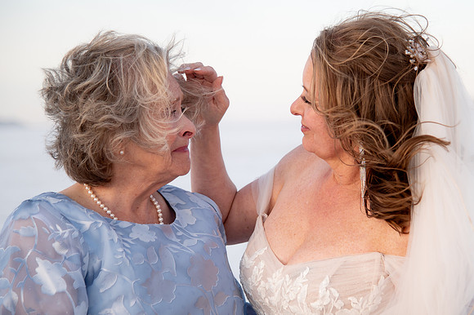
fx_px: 1557
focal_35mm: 118
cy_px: 161
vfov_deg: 11.6
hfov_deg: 17.3
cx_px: 296
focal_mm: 82
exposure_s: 1/320
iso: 200
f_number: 4
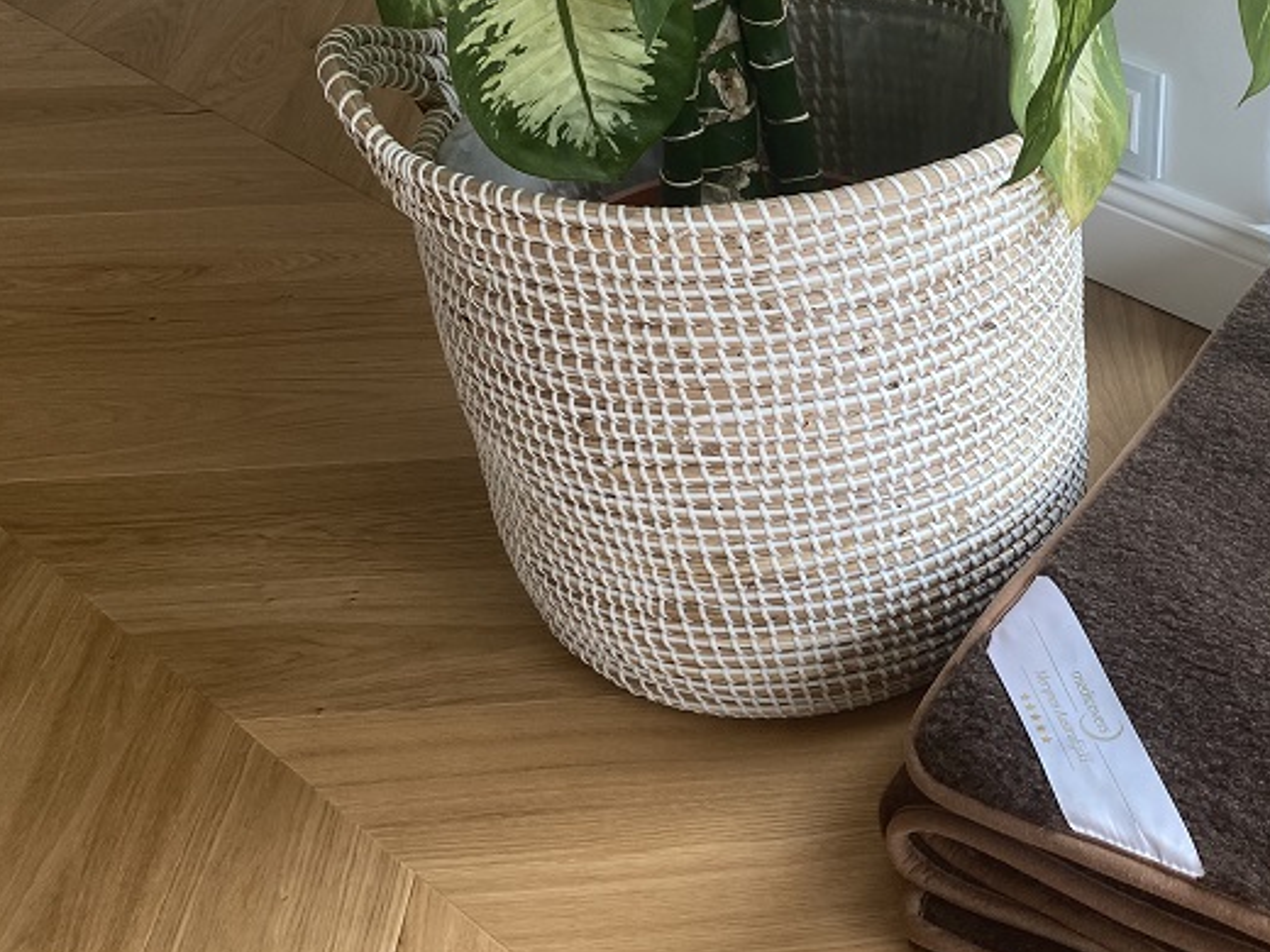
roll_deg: -2.1
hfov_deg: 36.2
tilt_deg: -37.6
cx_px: 1111
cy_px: 456
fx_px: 1834
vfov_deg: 29.1
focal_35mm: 50
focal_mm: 4.25
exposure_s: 1/129
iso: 32
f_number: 1.8
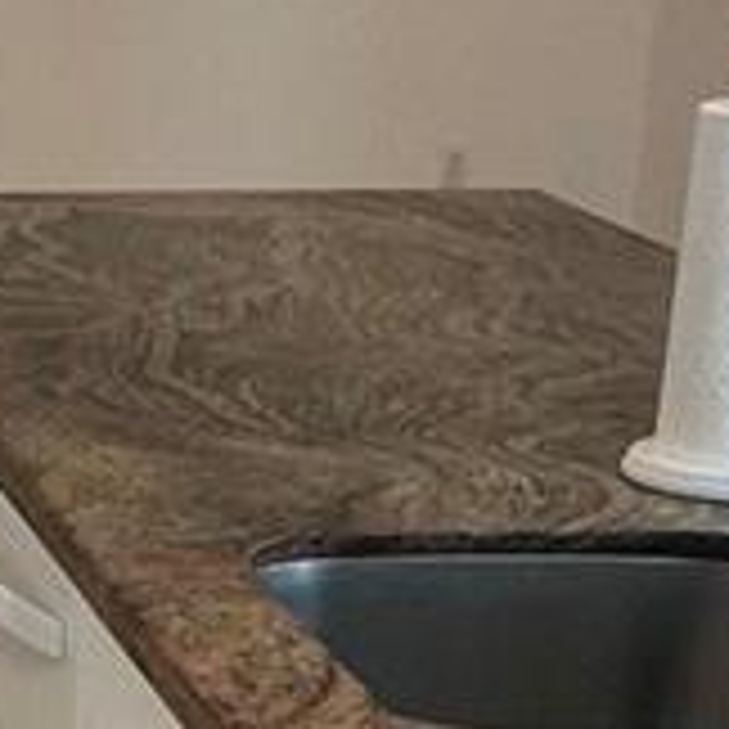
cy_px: 585
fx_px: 2907
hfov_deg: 13.0
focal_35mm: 122
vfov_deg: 14.2
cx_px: -572
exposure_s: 1/120
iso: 80
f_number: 2.2
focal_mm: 2.22
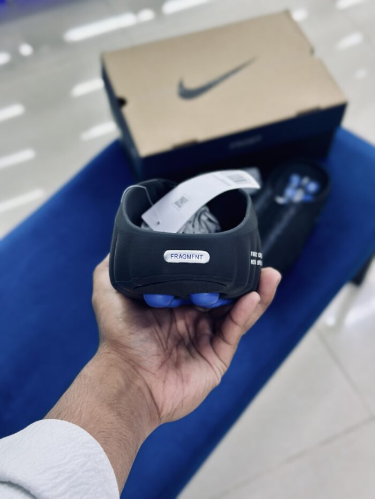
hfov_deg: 30.3
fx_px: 693
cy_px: 250
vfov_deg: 39.7
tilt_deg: -57.7
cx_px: 188
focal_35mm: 48
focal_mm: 6.86
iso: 100
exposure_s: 1/102
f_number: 1.78
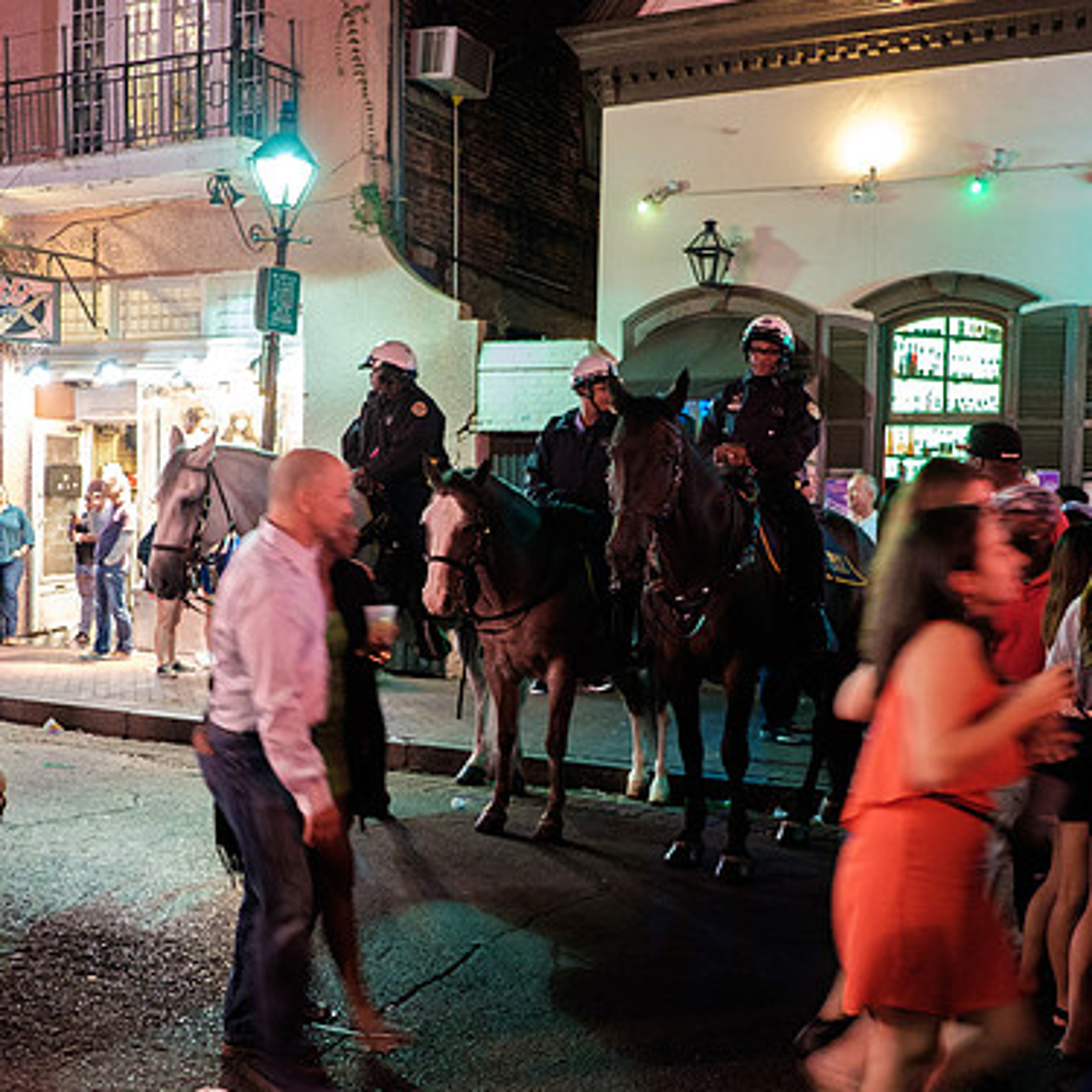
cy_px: 561
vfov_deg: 44.9
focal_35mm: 37
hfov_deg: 44.9
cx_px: 562
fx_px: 1321
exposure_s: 1/15
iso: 3200
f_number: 2.8
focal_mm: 18
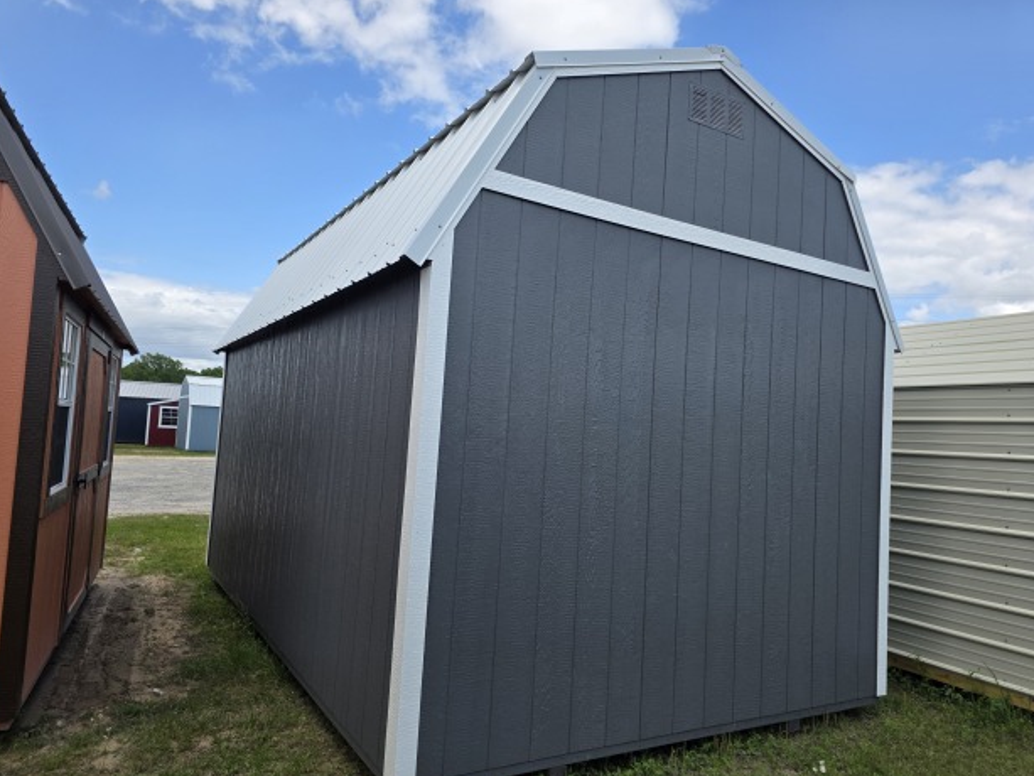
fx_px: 717
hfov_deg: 71.6
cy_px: 395
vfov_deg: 56.8
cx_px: 525
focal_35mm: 24
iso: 80
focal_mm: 6.3
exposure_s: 1/4057
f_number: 1.7
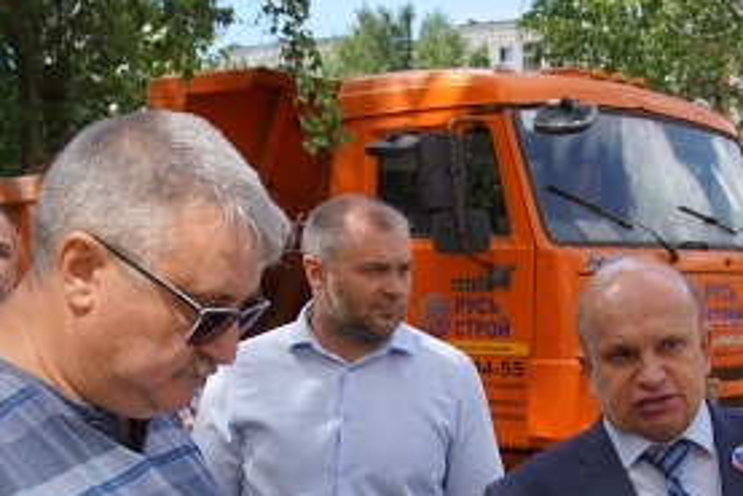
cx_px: 526
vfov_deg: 20.3
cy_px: 485
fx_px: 1342
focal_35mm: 65
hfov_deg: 30.6
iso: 100
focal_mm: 20
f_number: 4.5
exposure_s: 1/320
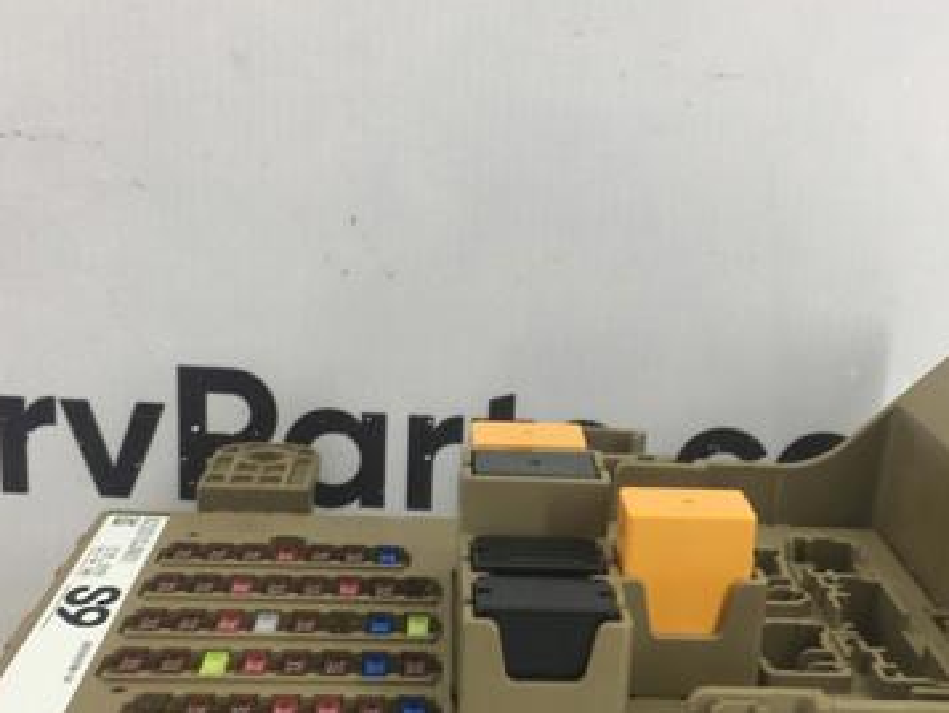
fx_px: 1426
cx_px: 574
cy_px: 524
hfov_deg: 36.7
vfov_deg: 27.7
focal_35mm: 52
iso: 25
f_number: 2.2
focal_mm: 4.15
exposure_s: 1/50
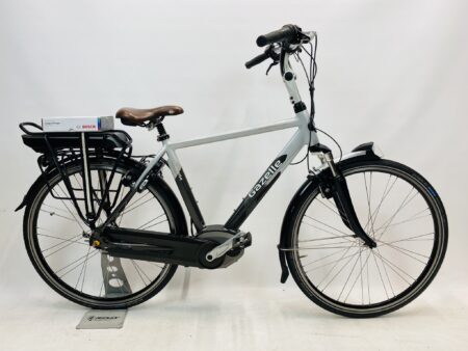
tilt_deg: -8.6
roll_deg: +0.2
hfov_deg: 67.3
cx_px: 234
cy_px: 176
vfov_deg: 53.1
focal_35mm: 26
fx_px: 352
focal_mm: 4.25
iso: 50
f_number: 1.8
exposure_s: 1/100
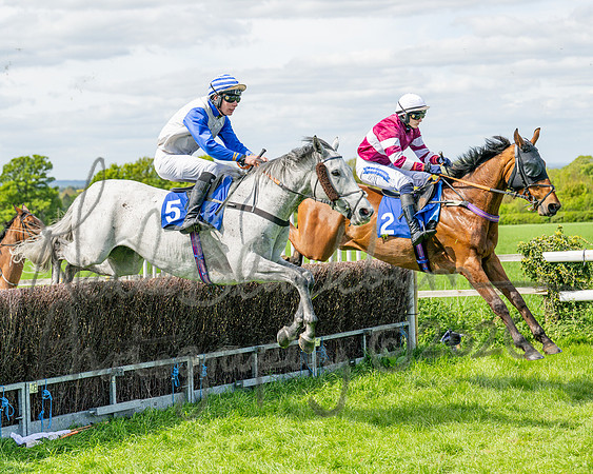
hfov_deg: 21.6
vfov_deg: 17.4
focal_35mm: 88
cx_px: 211
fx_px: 1552
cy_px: 249
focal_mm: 71
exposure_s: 1/3200
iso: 400
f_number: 4
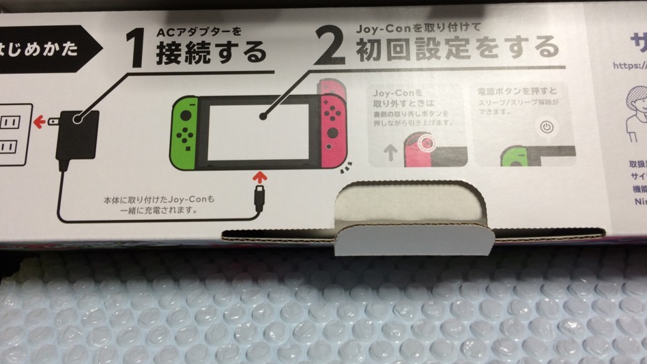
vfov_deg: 36.3
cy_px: 124
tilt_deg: -64.0
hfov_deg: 61.0
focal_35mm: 32
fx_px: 549
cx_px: 321
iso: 40
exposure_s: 1/60
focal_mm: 4.15
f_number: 2.2
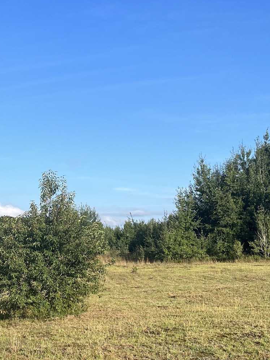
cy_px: 291
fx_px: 624
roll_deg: -1.3
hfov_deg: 24.4
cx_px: 162
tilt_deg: -3.5
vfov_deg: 31.3
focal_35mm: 60
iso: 50
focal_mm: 5.1
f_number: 1.6
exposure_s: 1/2632
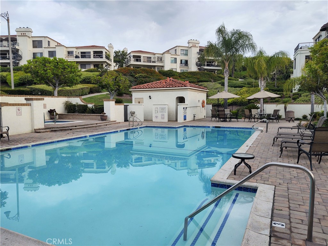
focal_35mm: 27
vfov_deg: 51.4
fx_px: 256
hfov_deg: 65.3
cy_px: 123
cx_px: 164
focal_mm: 4.75
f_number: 1.7
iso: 100
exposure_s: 1/1196
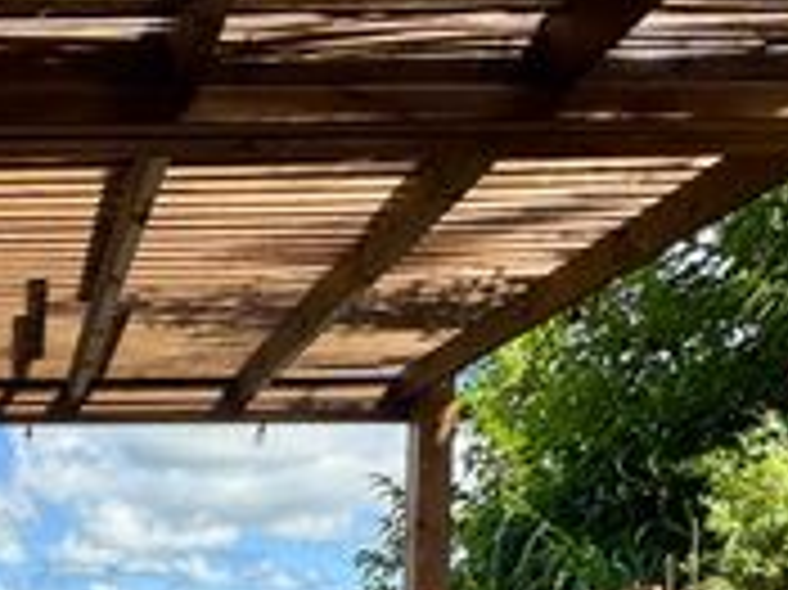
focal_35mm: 48
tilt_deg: -2.2
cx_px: -45
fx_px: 1092
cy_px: 725
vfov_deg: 26.5
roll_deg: +0.9
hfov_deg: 35.0
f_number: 2.2
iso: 50
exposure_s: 1/1477
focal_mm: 2.22
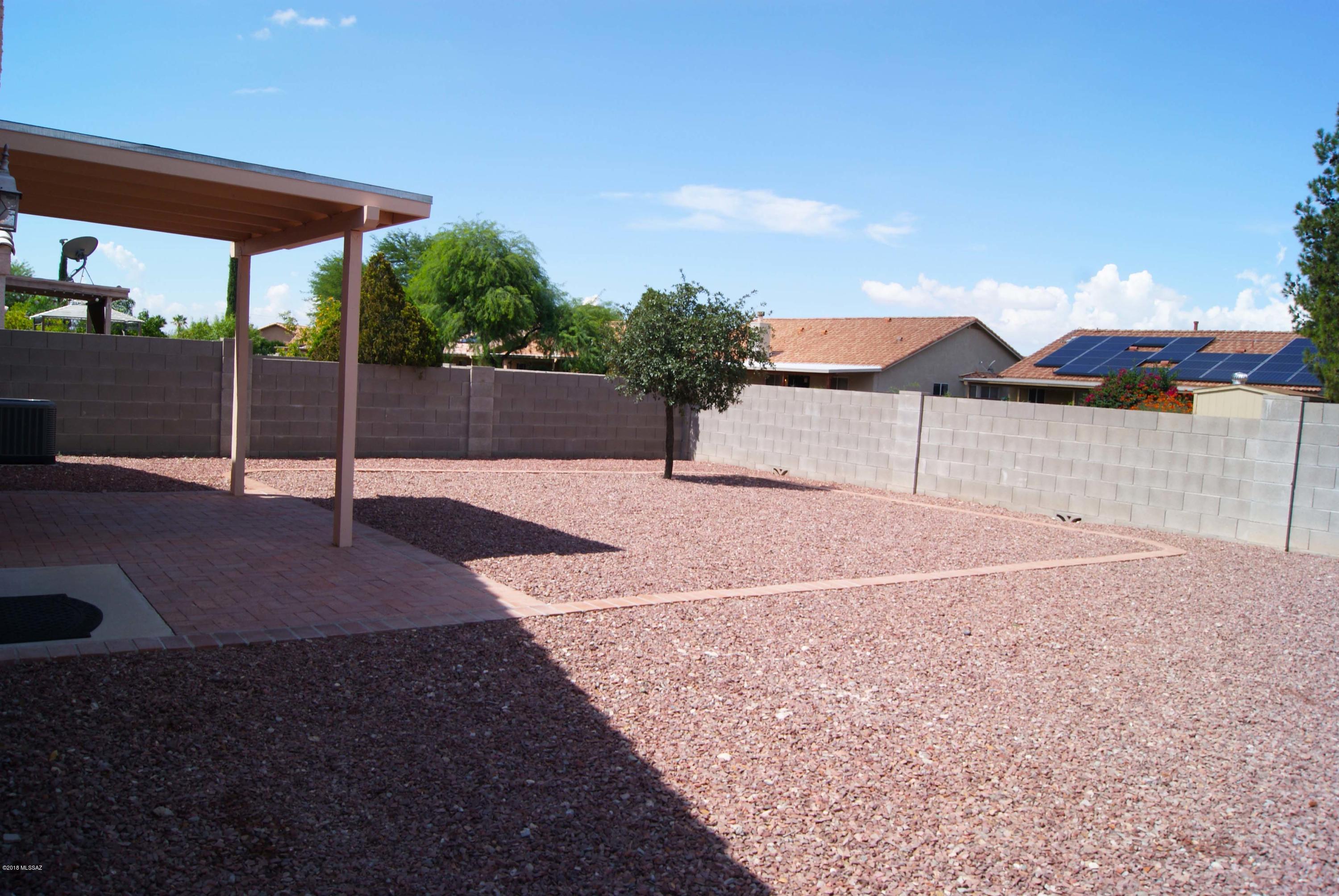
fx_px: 1005
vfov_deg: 48.0
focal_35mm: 27
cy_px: 448
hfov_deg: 67.3
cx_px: 670
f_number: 10
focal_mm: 18
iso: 100
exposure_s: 1/160
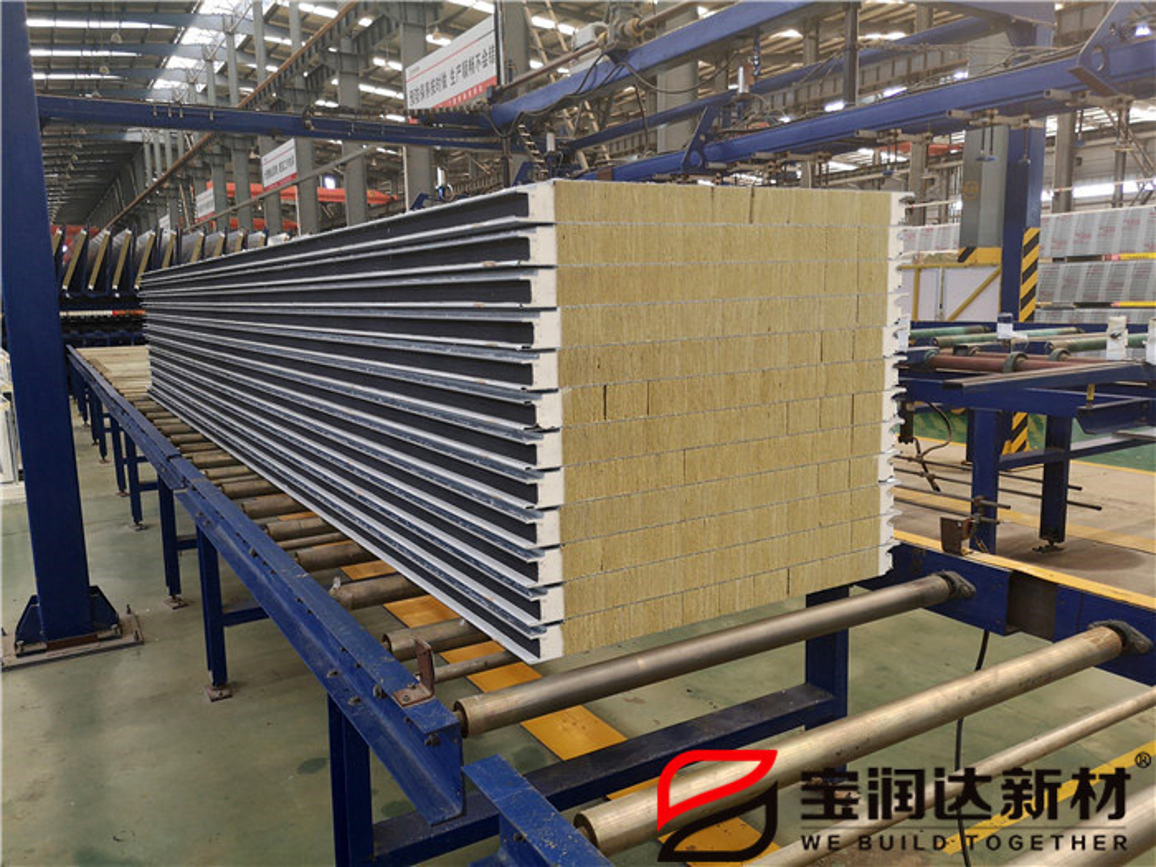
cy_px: 434
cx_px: 578
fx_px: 902
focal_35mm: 27
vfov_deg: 51.4
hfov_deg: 65.3
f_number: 1.8
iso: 80
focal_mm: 3.95
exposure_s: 1/50
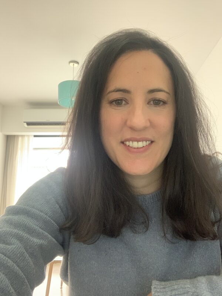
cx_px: 111
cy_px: 148
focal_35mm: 32
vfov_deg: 56.8
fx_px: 274
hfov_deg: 44.2
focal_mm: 2.87
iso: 320
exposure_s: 1/35
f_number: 2.2
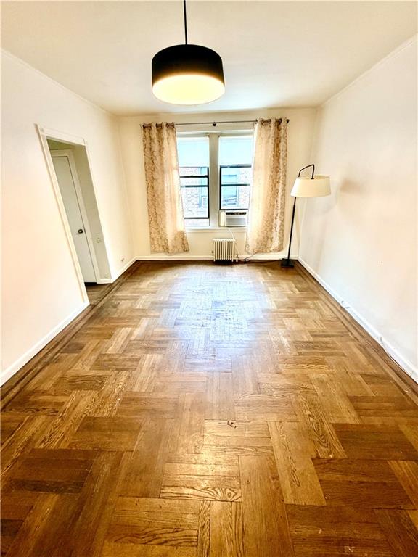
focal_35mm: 14
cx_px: 209
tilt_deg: -22.4
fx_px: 225
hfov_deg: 85.7
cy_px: 278
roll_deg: +0.9
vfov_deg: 102.1
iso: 160
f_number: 2.2
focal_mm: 2.22
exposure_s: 1/60
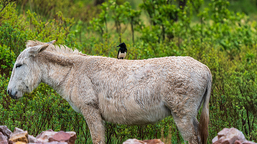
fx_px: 2473
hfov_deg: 5.9
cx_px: 128
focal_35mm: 363
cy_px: 62
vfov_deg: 3.3
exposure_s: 1/500
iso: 160
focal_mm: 345
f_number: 5.6
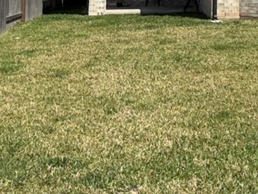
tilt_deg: +1.8
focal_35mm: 78
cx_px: 276
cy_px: -111
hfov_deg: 23.6
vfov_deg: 16.8
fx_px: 581
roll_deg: +2.4
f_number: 2.2
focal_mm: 2.22
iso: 16
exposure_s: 1/1613
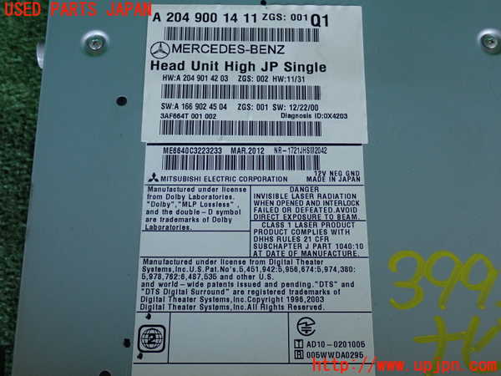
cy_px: 188
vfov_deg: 30.9
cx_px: 250
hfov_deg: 40.4
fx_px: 680
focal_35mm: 47
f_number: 3.1
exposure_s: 1/125
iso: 250
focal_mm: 8.4
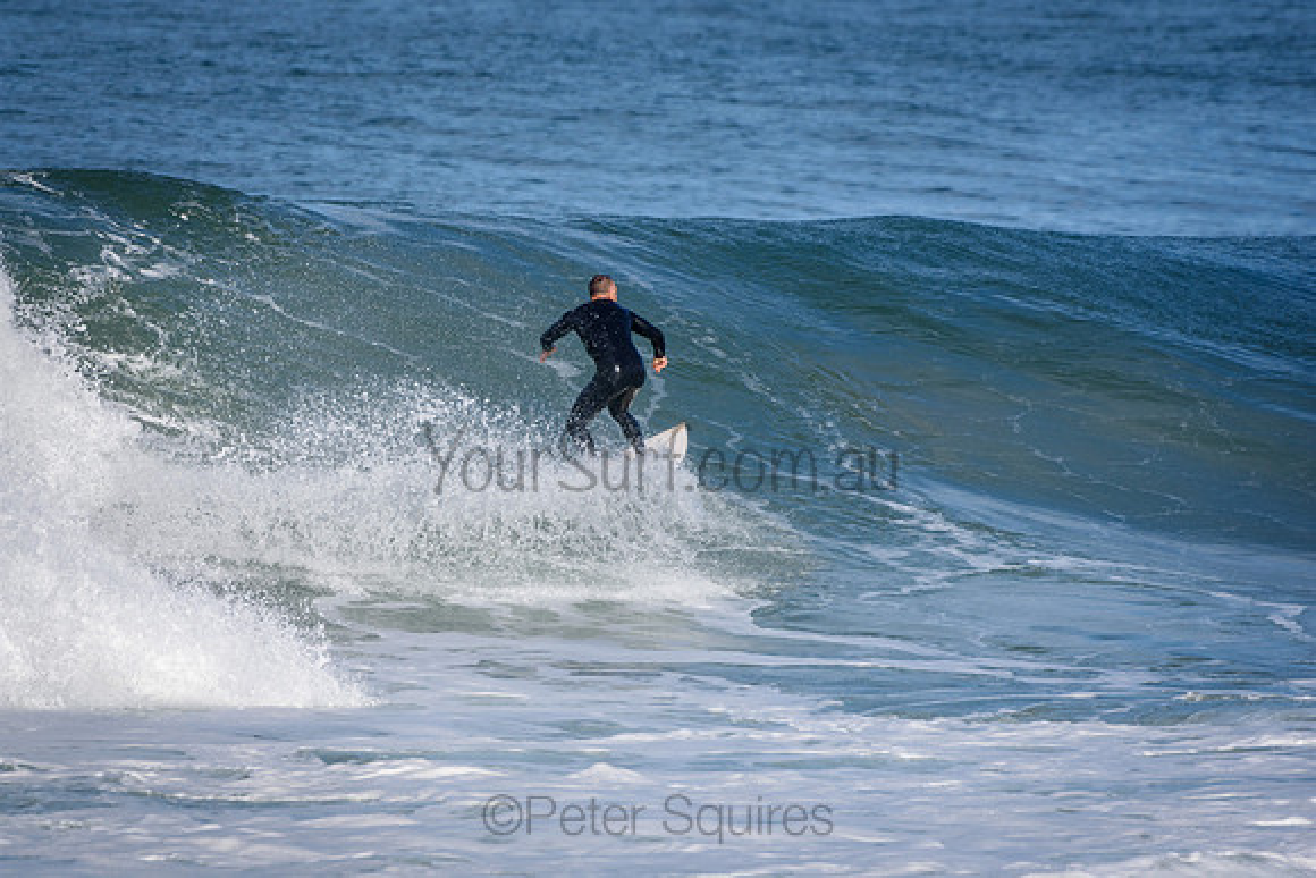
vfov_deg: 2.2
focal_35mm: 630
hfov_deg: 3.3
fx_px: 23034
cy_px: 439
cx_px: 658
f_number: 5.6
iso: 250
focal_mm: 420
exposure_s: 1/2000
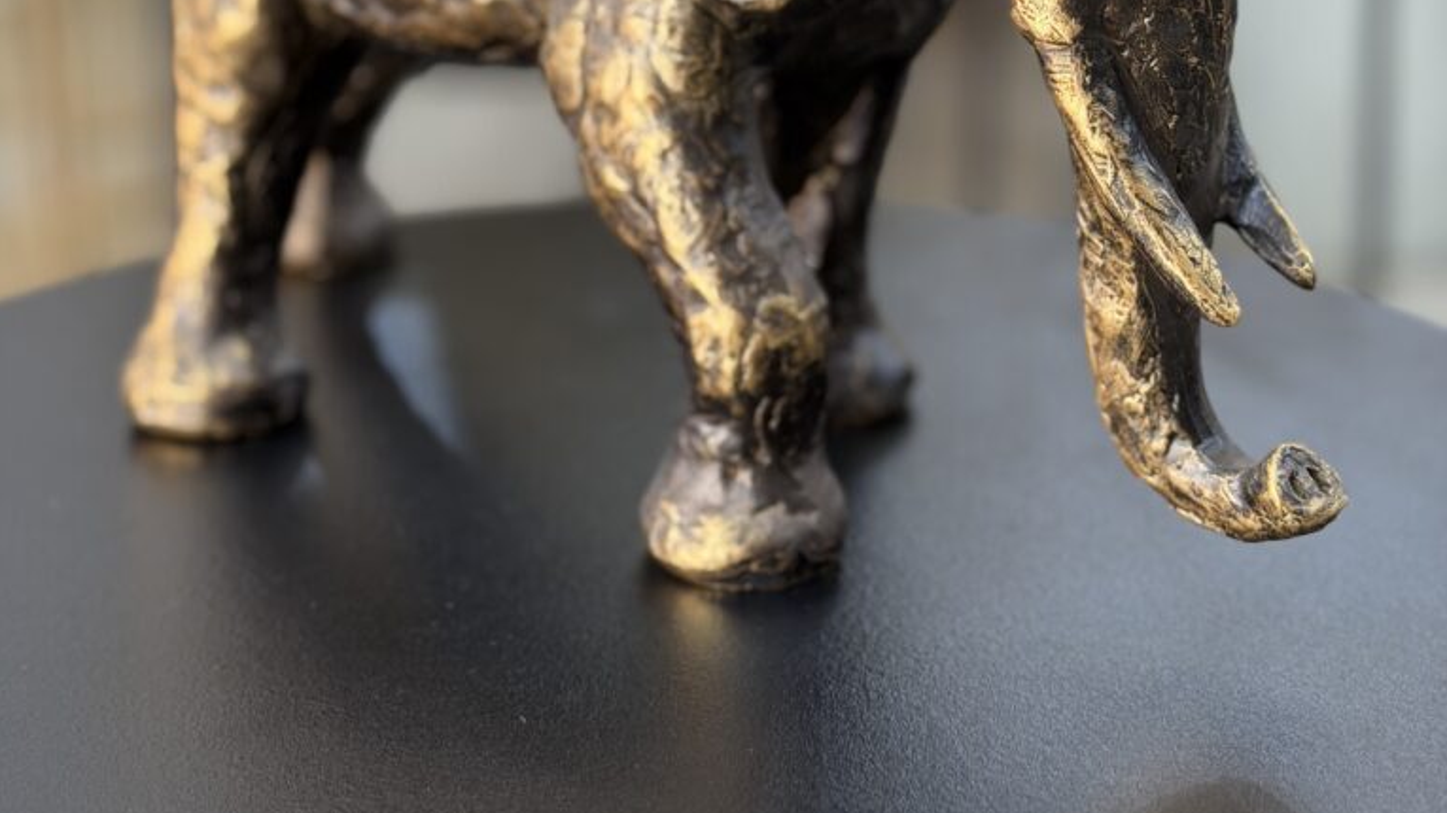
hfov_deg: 30.2
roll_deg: +0.8
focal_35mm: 70
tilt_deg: -11.4
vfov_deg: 16.7
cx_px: 723
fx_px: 2685
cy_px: -66
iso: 160
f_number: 1.78
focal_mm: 6.76
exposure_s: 1/60
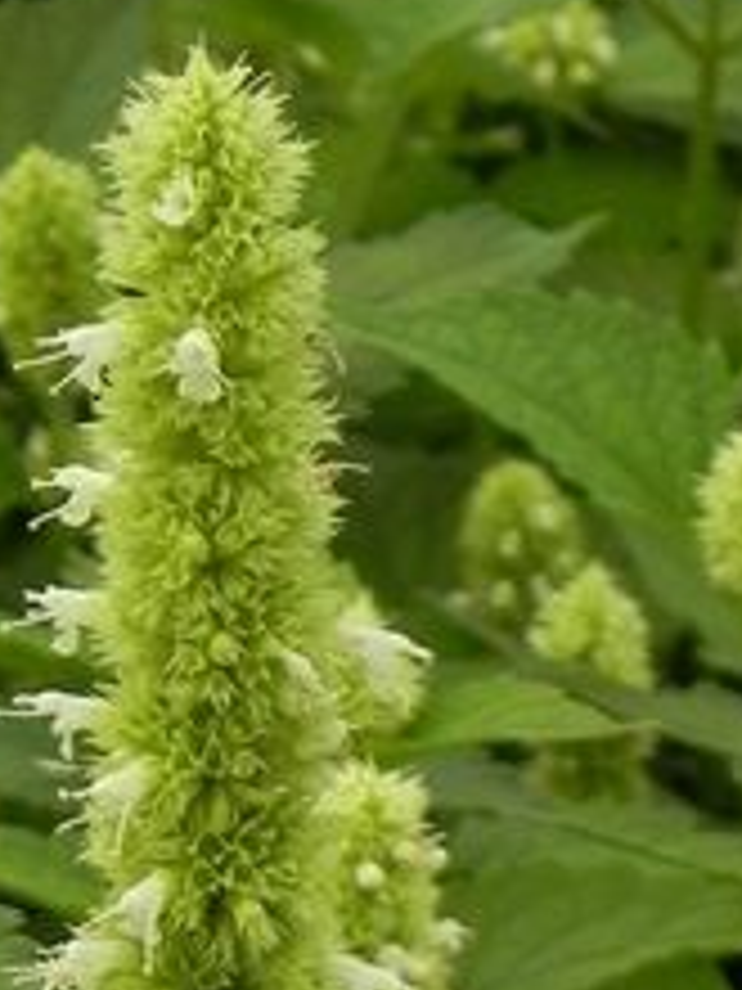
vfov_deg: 10.1
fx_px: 5402
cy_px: 1588
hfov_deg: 7.8
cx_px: 103
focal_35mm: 189
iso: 160
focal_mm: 9.2
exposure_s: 1/640
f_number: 4
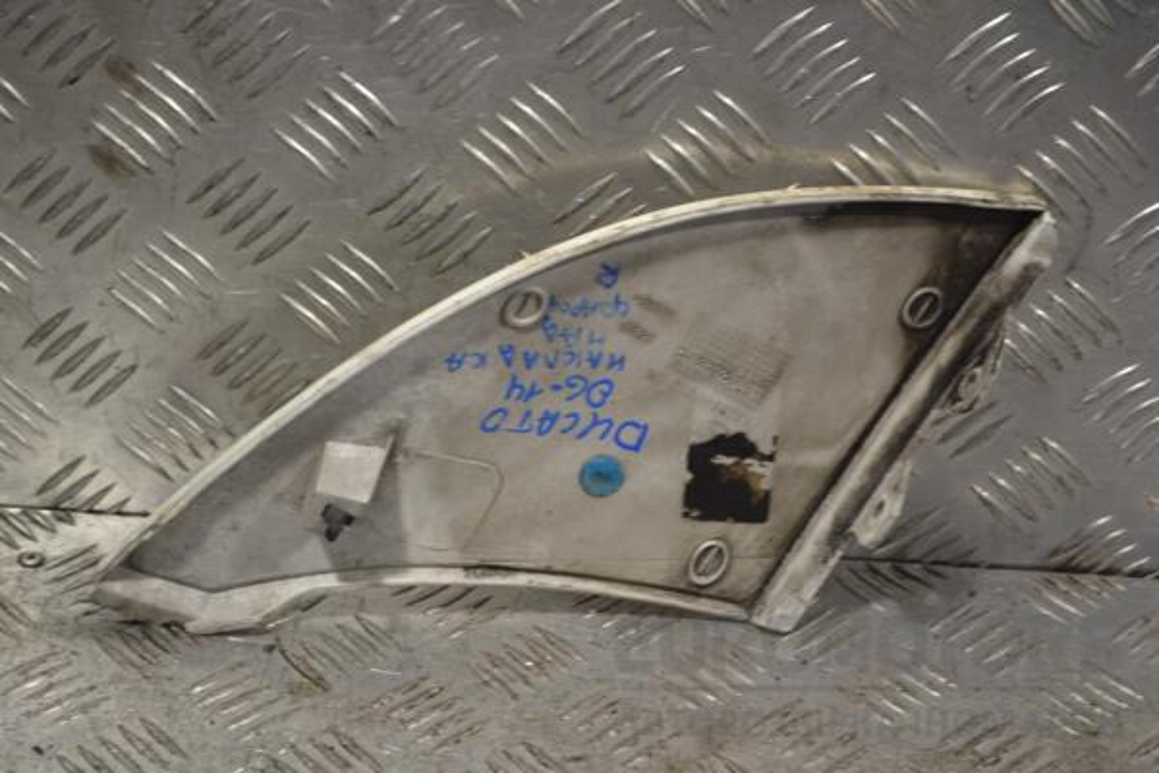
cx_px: 580
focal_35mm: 82
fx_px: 2656
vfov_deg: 16.6
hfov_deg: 24.6
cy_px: 386
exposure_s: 1/80
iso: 400
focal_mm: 55
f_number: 5.6
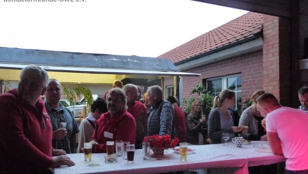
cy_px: 110
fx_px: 253
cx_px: 156
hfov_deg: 62.6
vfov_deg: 37.5
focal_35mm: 31
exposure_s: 1/25
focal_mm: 4.7
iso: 800
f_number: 3.3
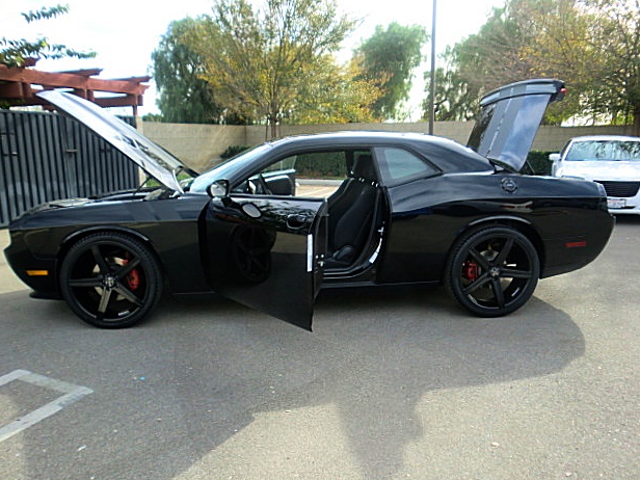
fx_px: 499
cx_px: 311
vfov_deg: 51.4
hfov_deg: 65.3
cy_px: 244
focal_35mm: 27
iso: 64
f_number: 2.6
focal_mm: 4.65
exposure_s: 1/250
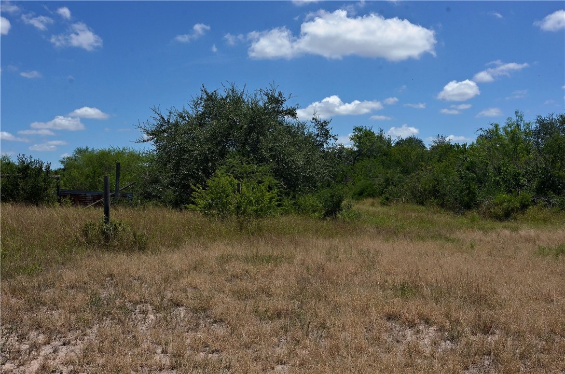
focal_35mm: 36
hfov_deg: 53.2
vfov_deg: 36.7
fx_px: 564
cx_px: 282
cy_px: 187
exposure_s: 1/1000
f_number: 10
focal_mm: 24
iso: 250
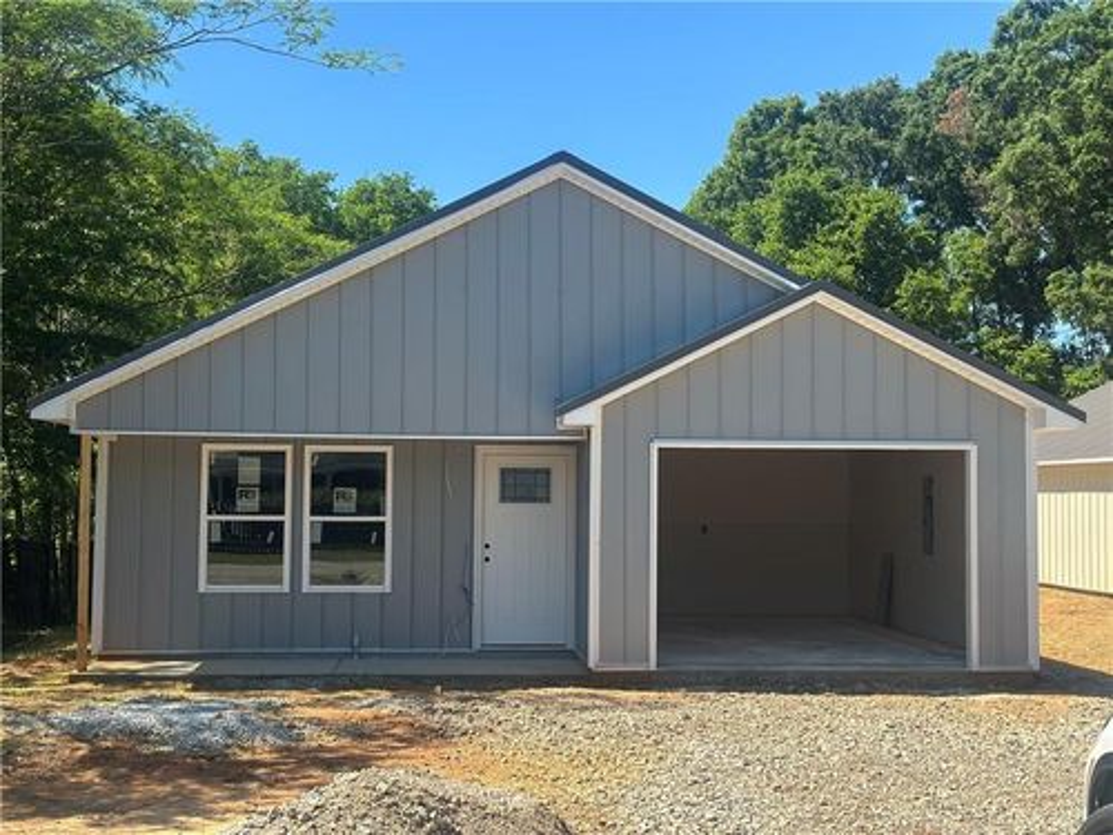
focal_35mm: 48
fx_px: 1543
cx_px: 556
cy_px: 418
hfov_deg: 39.7
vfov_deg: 30.3
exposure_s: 1/2732
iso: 80
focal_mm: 6.86
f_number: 1.78
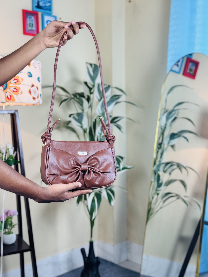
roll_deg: +0.9
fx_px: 385
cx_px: 104
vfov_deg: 39.7
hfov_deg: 30.3
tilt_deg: -5.7
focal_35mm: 48
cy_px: 138
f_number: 1.78
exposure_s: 1/100
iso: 64
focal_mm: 6.76
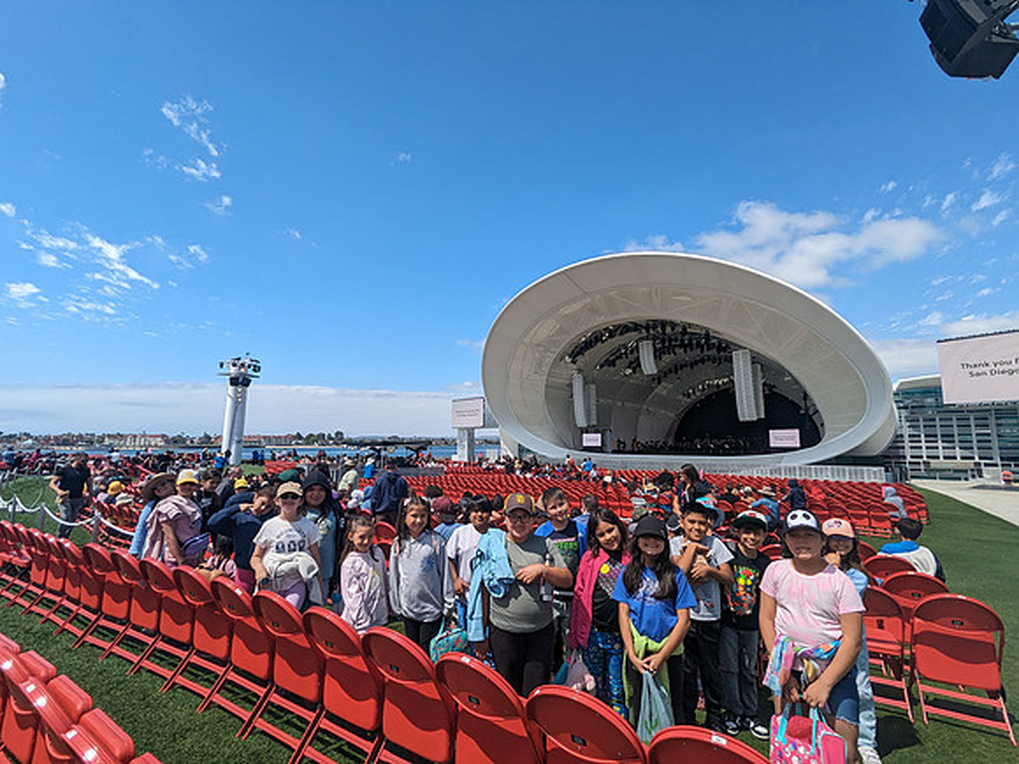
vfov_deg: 78.1
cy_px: 382
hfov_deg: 94.5
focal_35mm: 16
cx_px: 510
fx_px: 471
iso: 50
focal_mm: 2.35
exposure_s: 1/2445
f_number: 2.2
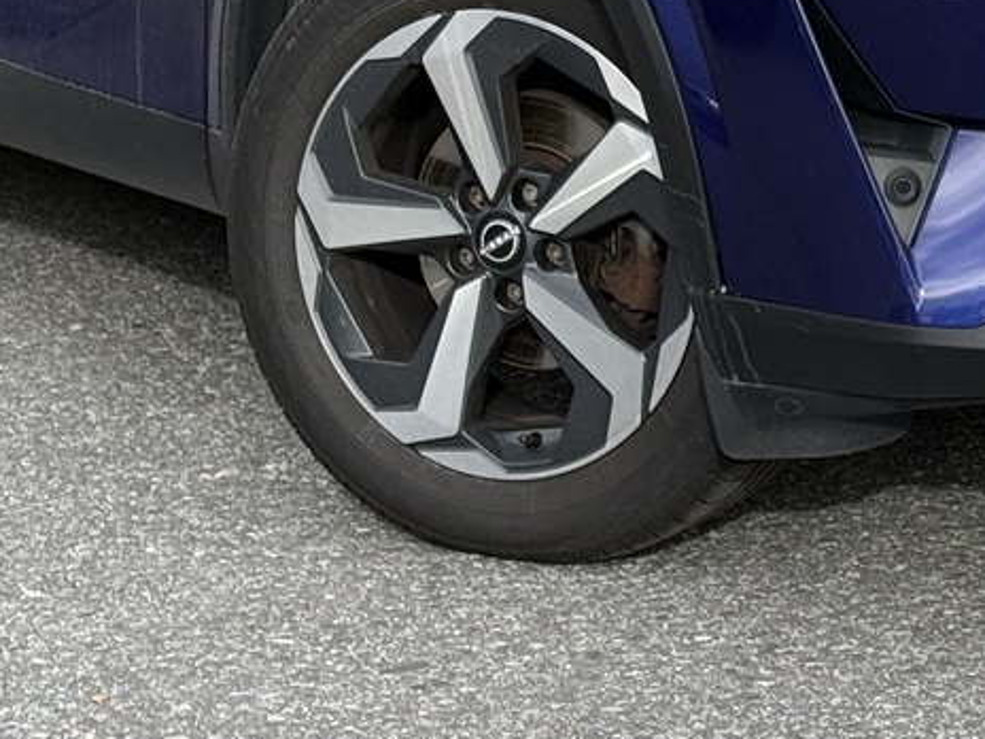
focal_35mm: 149
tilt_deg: -4.6
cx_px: 707
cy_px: -393
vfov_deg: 9.7
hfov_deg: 13.2
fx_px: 4240
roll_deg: +1.1
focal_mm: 6.76
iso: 64
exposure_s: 1/1575
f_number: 1.78
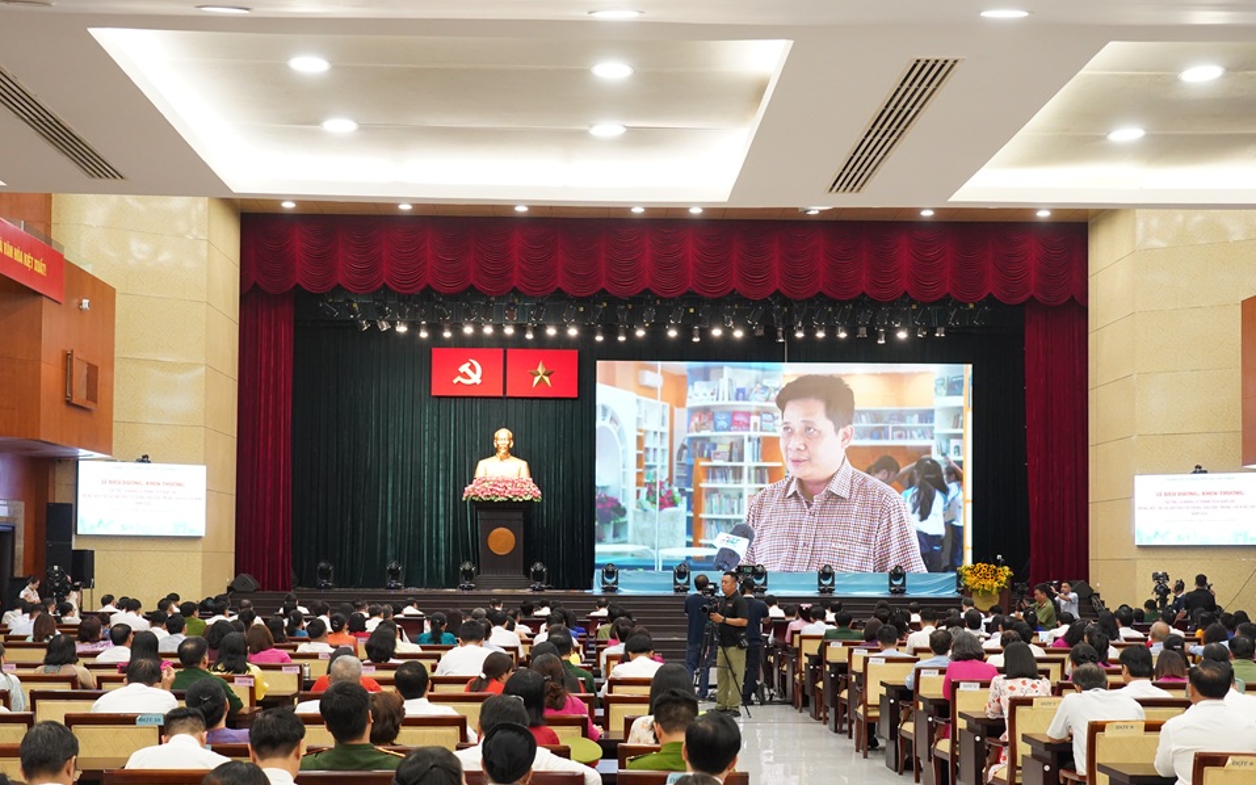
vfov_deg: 27.9
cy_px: 503
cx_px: 619
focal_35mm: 46
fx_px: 1574
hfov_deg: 43.5
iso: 3200
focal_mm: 36
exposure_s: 1/200
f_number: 4.5
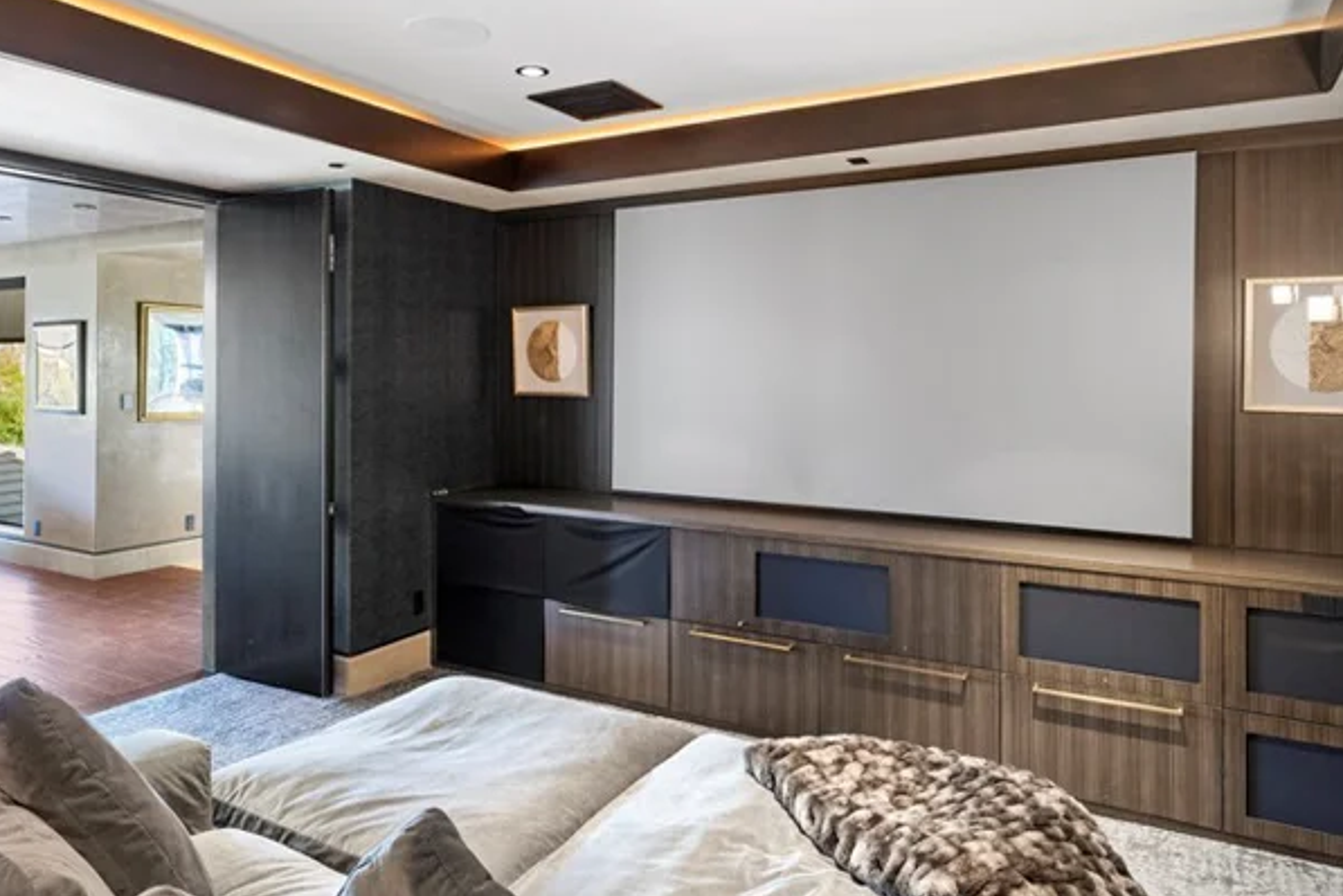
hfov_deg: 73.7
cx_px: 655
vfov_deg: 52.8
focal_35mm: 24
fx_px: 895
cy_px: 361
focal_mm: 14
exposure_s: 4
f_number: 8
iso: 500
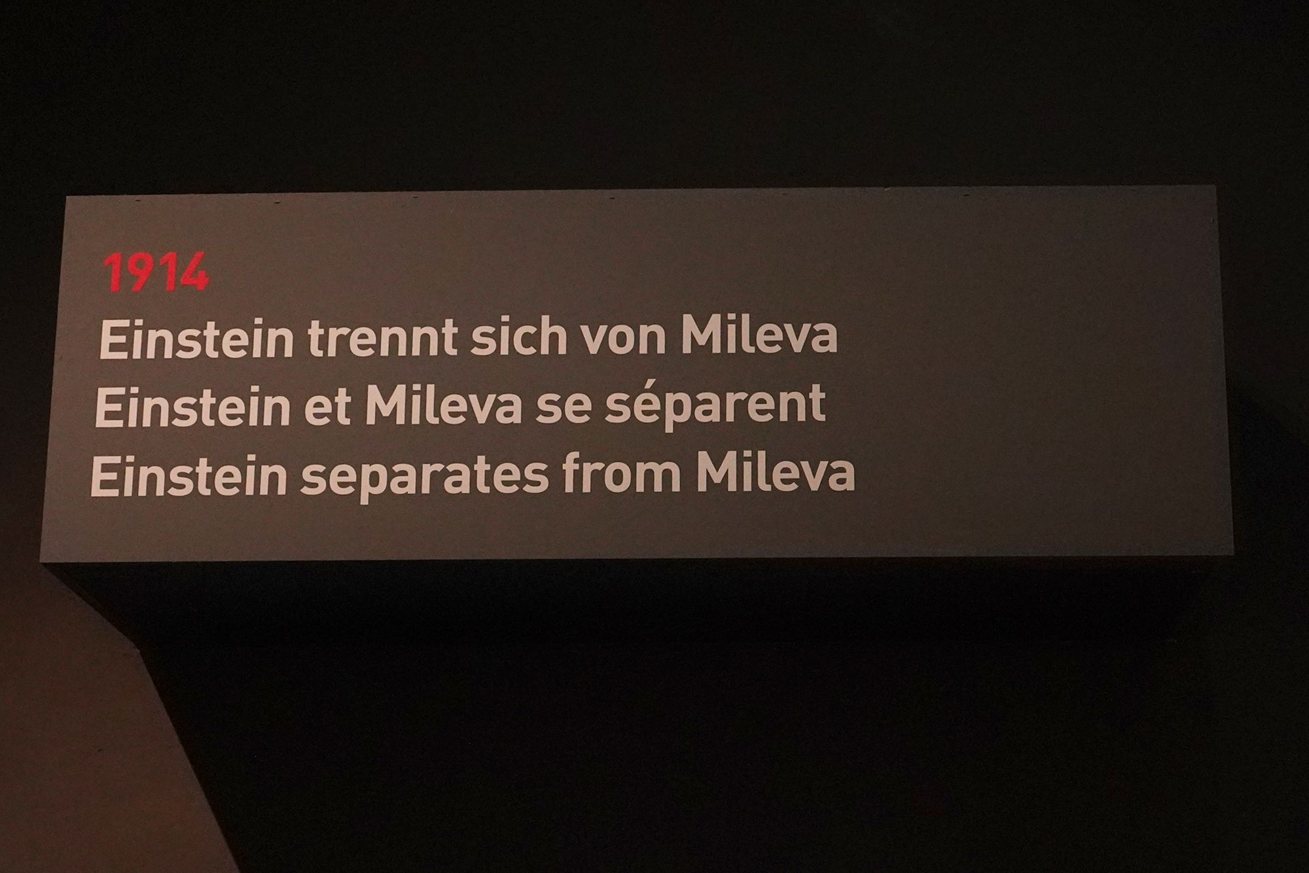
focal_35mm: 24
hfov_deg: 73.7
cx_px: 654
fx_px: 873
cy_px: 436
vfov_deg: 53.1
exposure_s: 1/80
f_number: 2.8
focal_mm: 24
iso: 5000
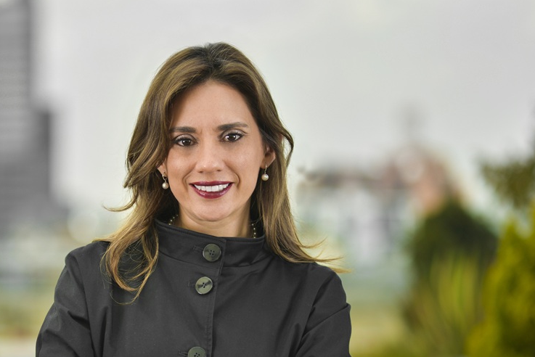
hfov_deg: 34.6
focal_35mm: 57
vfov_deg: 23.7
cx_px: 160
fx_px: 847
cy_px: 249
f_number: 2.8
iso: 80
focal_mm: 35
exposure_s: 1/160
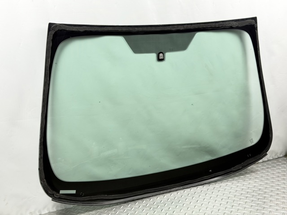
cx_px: 144
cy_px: 108
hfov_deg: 39.7
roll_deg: +0.3
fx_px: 398
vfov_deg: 30.2
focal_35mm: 48
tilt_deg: -14.5
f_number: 1.78
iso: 80
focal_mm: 6.76
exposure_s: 1/50
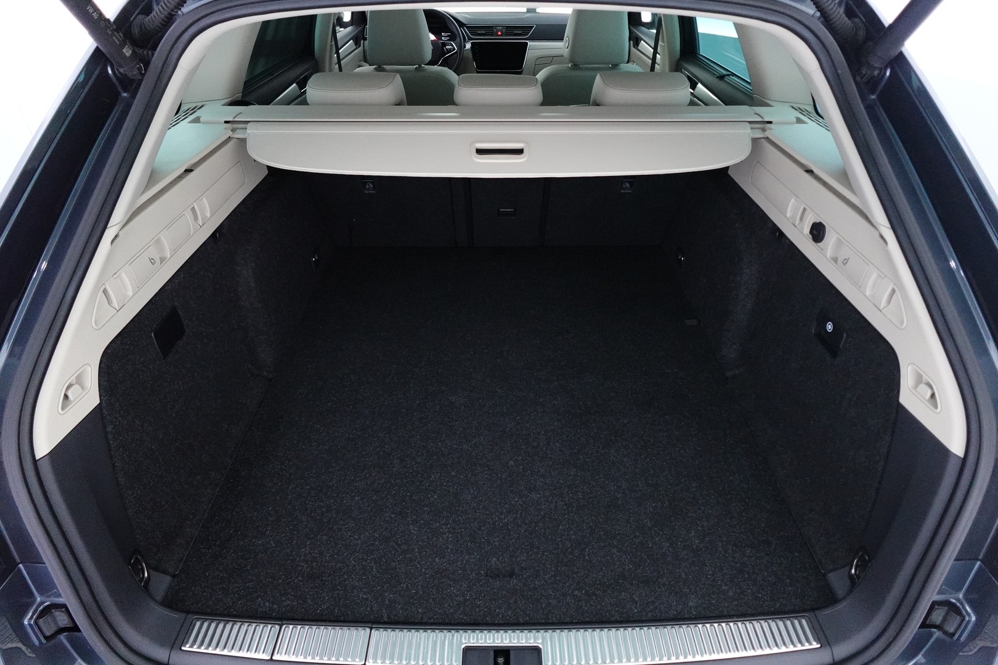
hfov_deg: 84.0
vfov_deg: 61.9
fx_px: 554
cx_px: 499
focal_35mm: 20
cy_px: 332
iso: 2000
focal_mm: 7.6
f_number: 2
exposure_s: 1/80
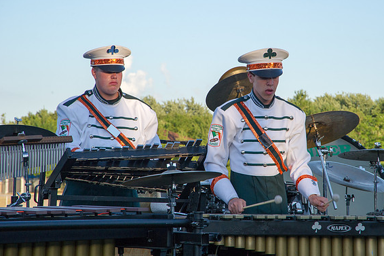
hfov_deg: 14.2
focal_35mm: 145
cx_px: 227
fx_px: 1546
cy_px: 119
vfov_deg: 9.5
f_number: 10
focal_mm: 120
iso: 640
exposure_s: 1/400
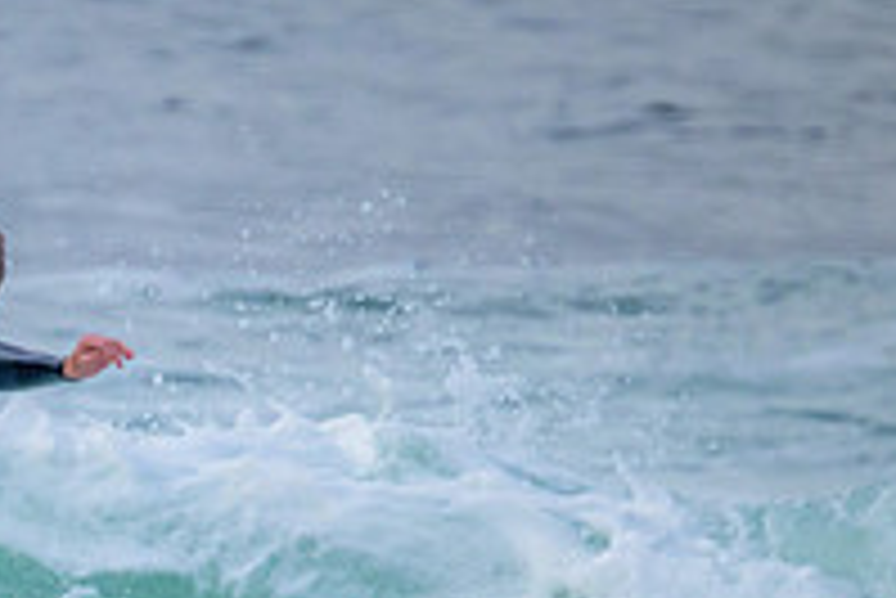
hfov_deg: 0.9
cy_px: 708
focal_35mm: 2326
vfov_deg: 0.6
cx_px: -369
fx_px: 57932
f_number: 11
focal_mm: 800
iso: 2500
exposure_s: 1/1600
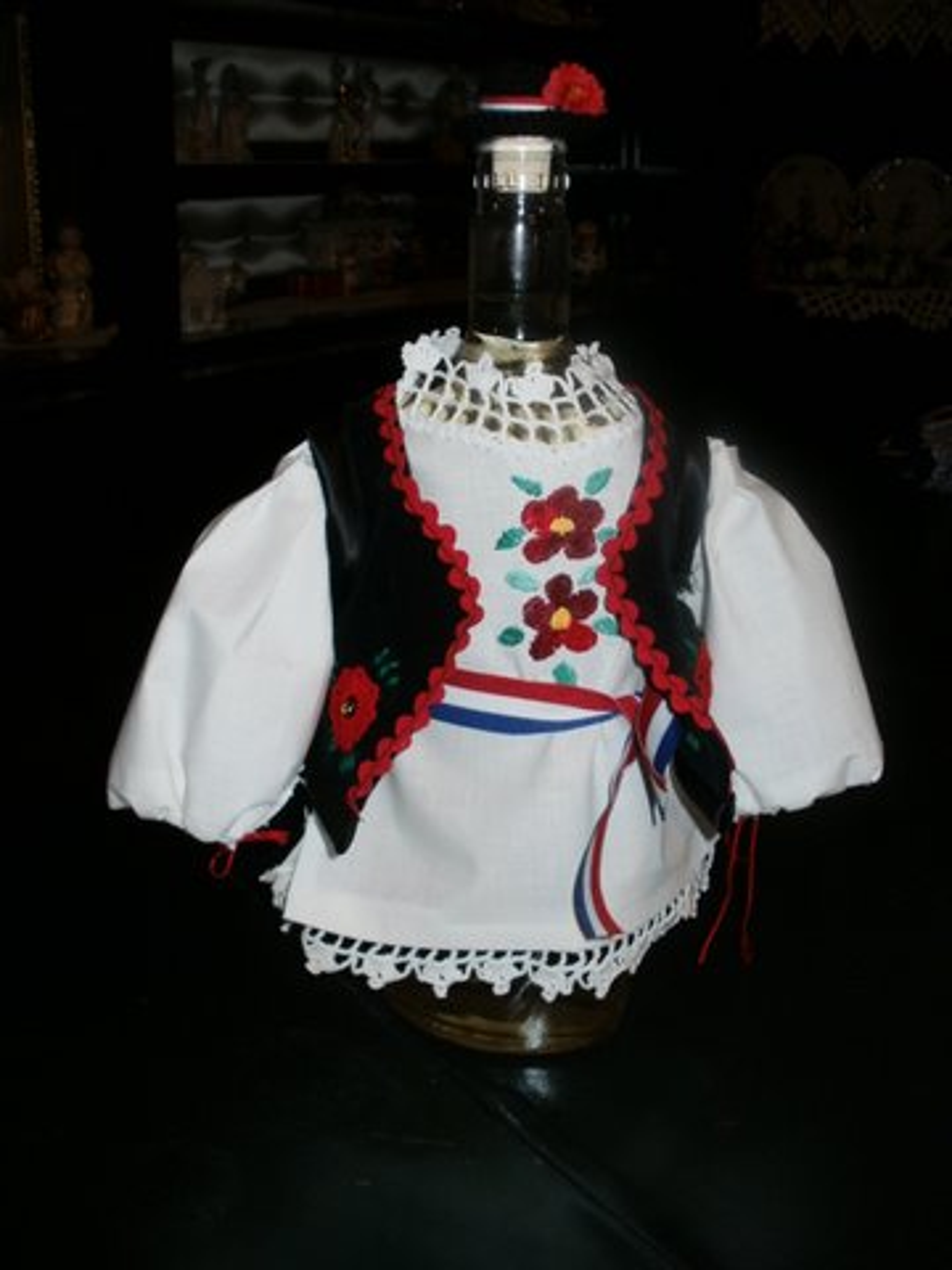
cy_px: 635
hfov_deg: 39.7
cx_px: 476
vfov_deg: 51.4
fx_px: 1320
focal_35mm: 36
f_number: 3.5
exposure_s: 1/30
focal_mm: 6.3
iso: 125
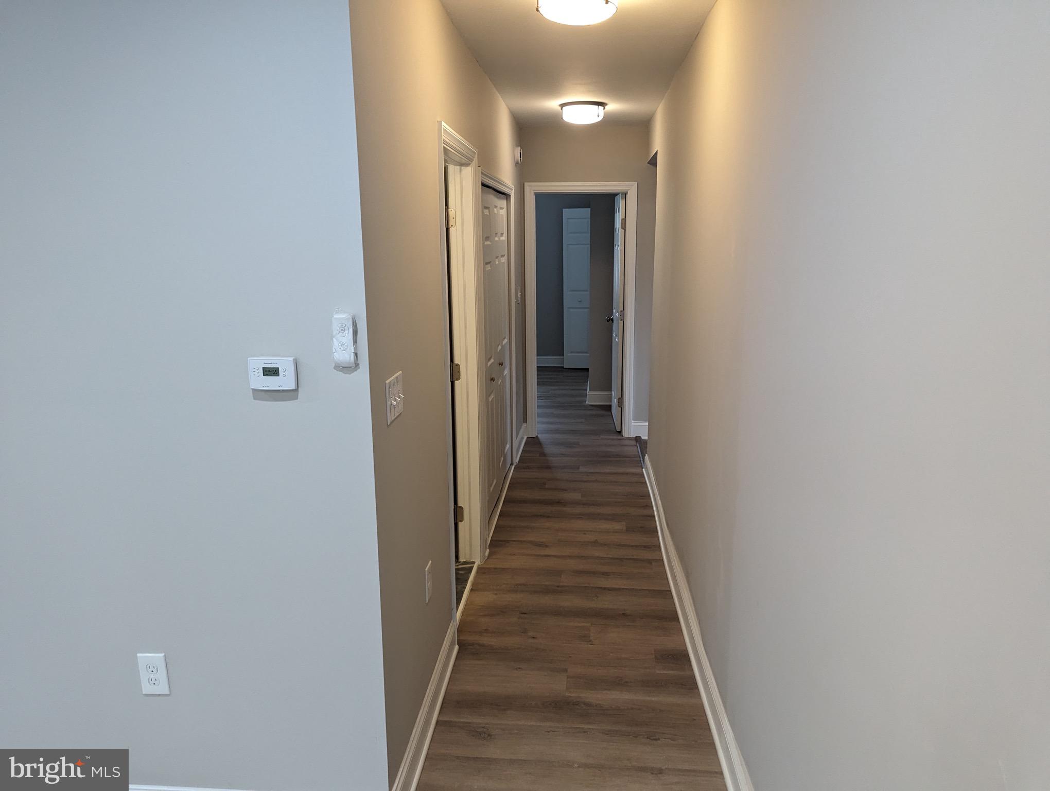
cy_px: 396
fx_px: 729
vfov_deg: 56.9
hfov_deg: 71.5
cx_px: 525
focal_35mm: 24
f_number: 1.85
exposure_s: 1/120
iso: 443
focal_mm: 6.81
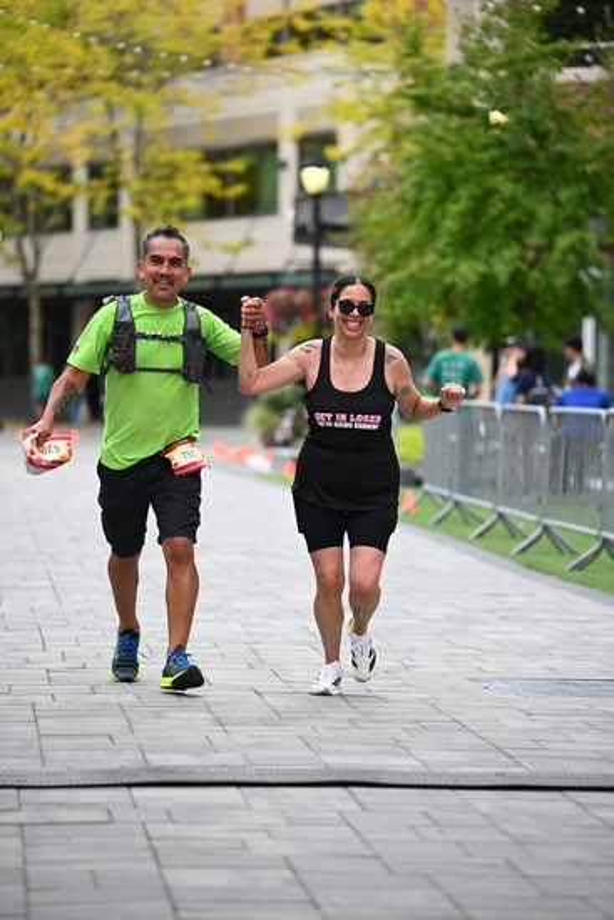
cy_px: 460
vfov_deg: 15.2
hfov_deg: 10.2
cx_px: 307
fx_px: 3451
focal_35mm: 135
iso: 1600
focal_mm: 135
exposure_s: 1/5000
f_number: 2.8
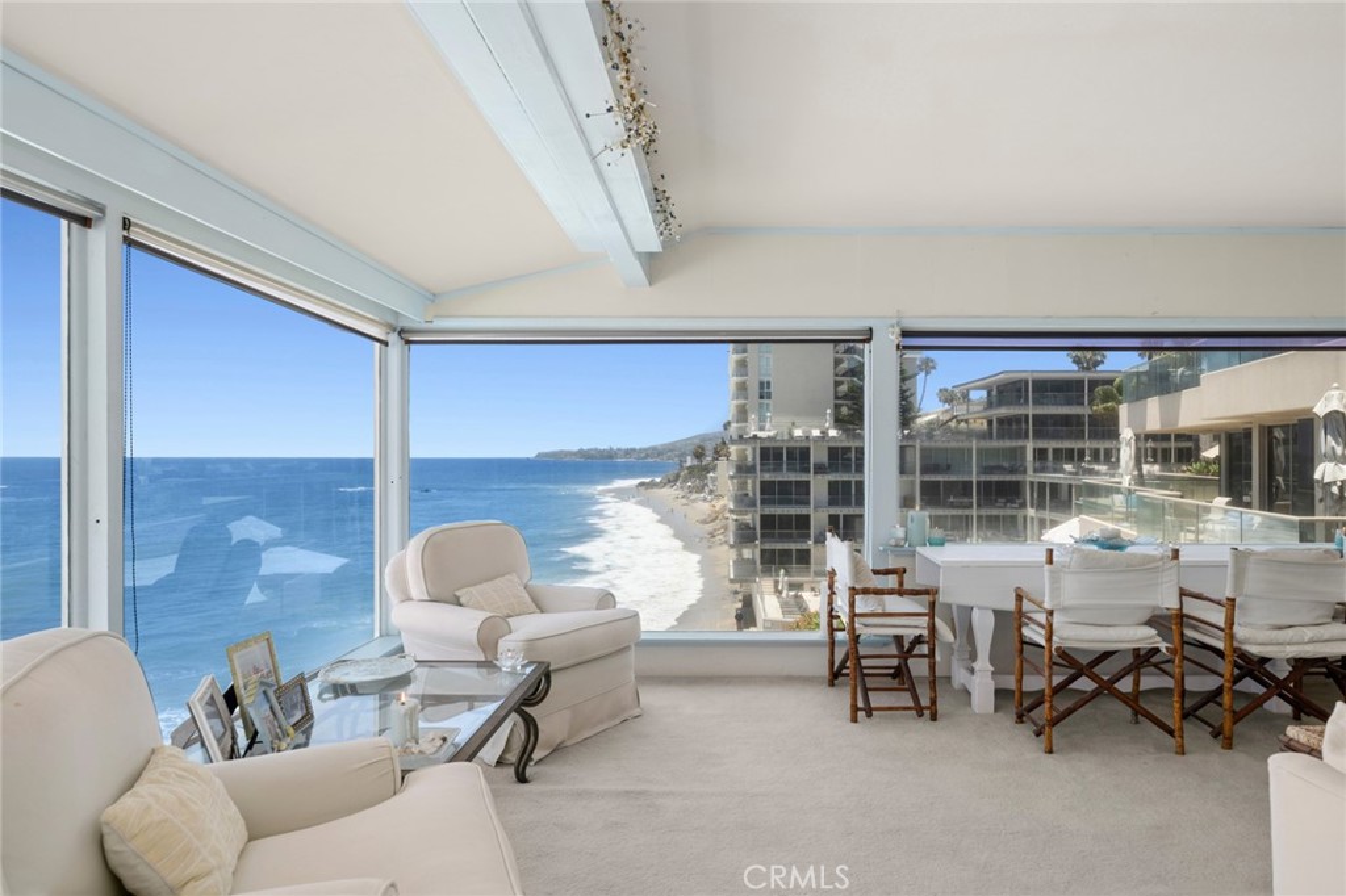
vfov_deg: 59.5
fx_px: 785
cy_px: 448
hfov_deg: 81.2
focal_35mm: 21
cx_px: 673
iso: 125
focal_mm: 21
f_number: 9
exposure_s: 1/30
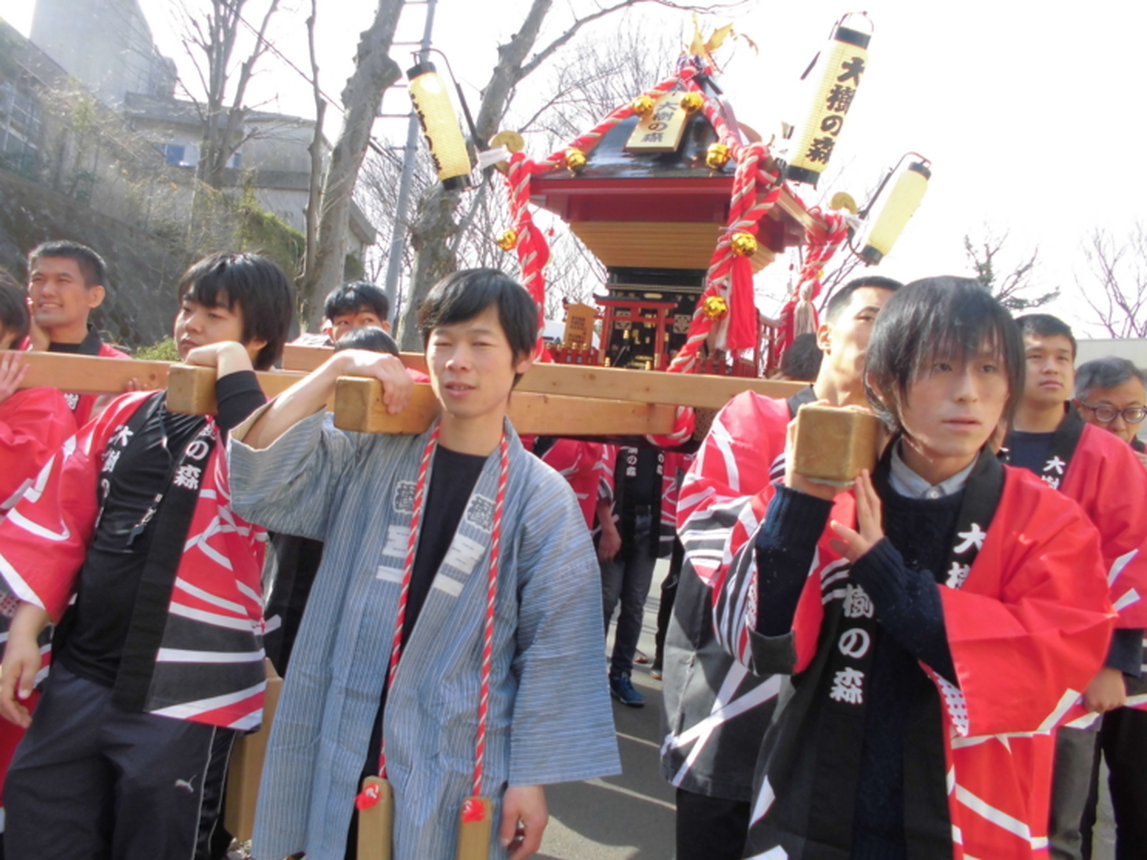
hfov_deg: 63.4
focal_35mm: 28
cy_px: 400
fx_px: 928
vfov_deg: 49.7
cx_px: 556
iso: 100
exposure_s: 1/200
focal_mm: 4.6
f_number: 3.5
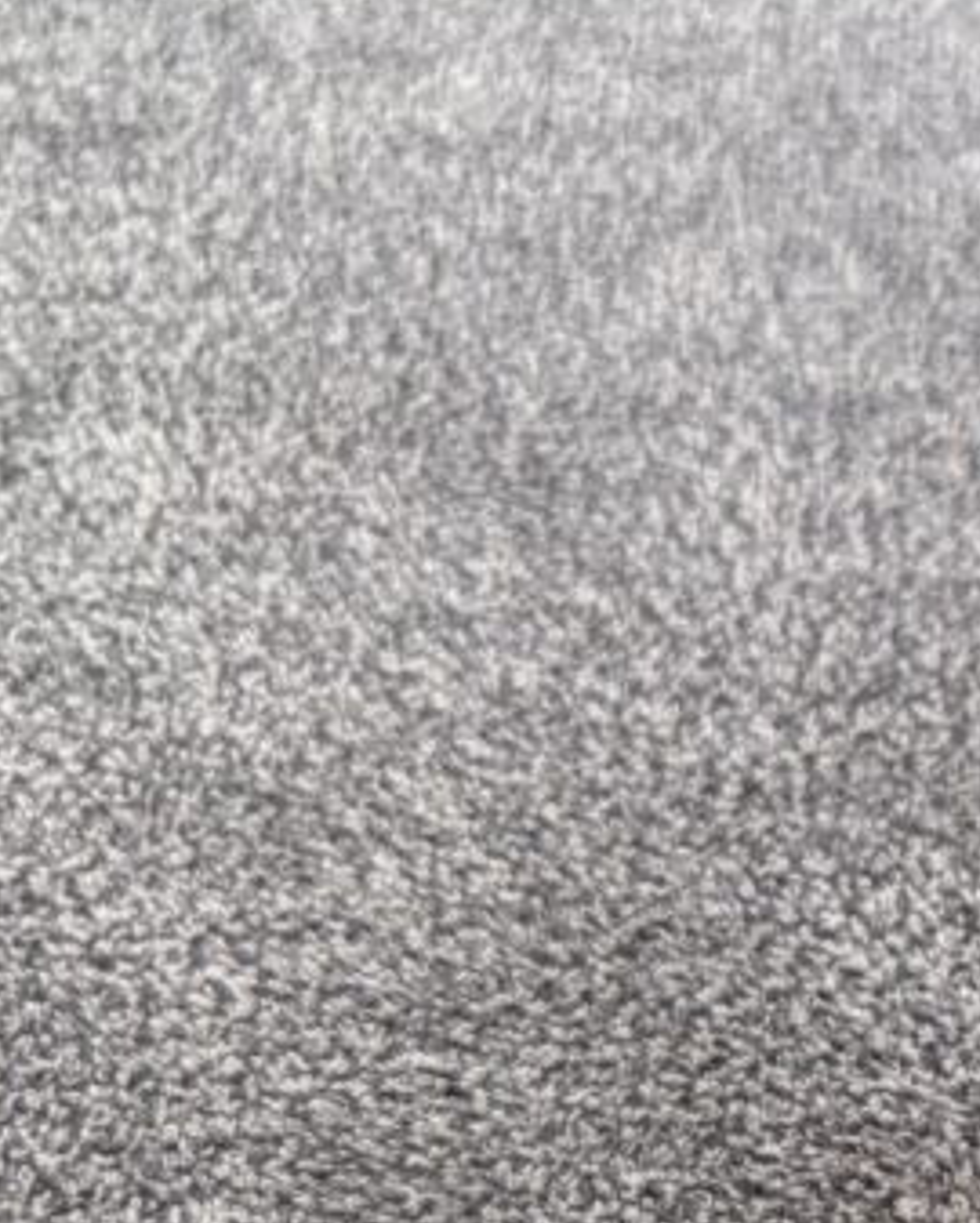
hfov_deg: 17.6
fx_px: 2789
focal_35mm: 77
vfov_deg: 23.8
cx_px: 1532
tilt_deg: -53.0
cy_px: 1176
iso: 200
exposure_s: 1/60
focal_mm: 5.96
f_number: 1.6
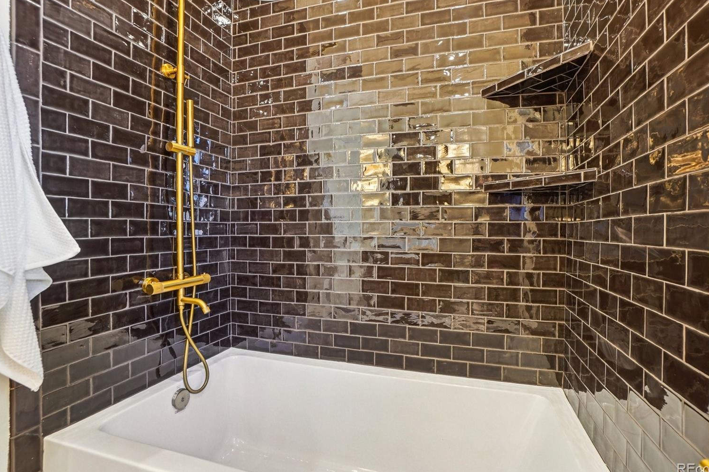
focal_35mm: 16
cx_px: 375
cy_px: 227
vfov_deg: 73.7
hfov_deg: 96.6
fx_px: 315
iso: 400
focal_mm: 10
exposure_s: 1/2
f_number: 8
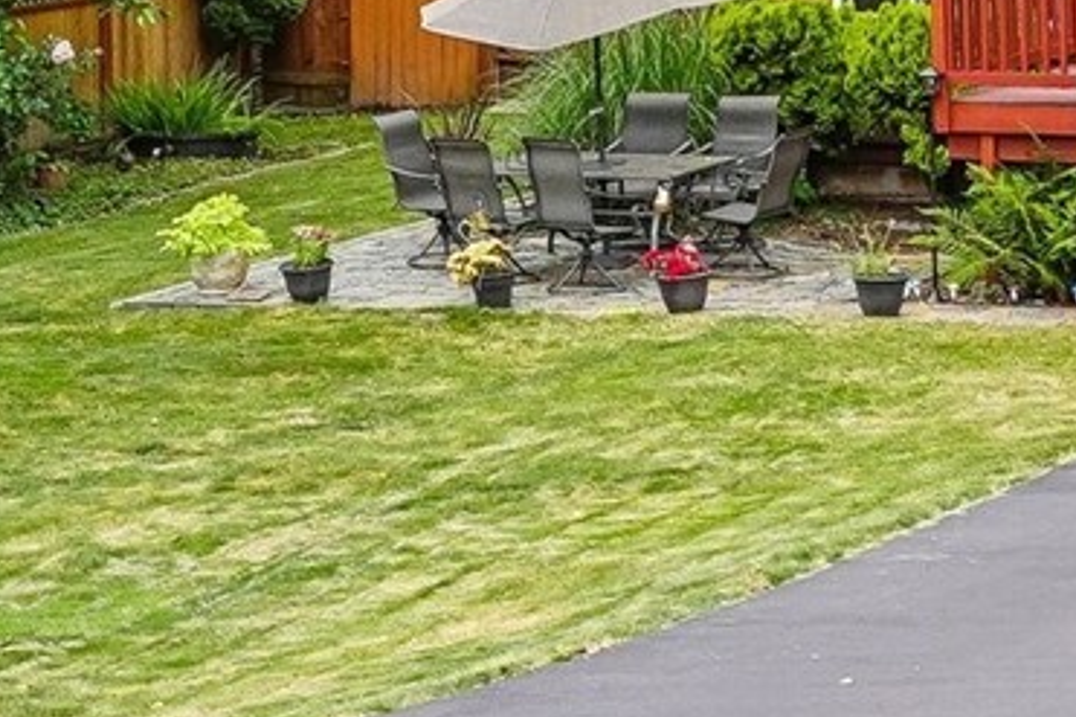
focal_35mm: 192
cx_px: 457
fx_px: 5736
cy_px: -118
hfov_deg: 10.7
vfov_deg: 7.1
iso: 200
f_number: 8
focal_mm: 28
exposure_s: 1/125
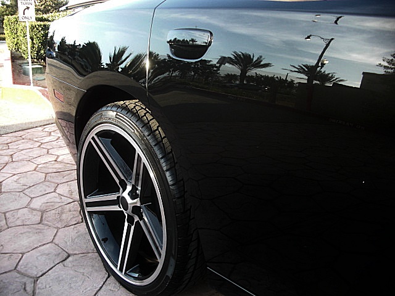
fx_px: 411
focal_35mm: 36
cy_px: 148
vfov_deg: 39.7
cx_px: 198
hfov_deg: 51.4
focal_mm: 6.3
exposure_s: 1/100
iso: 100
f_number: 2.8
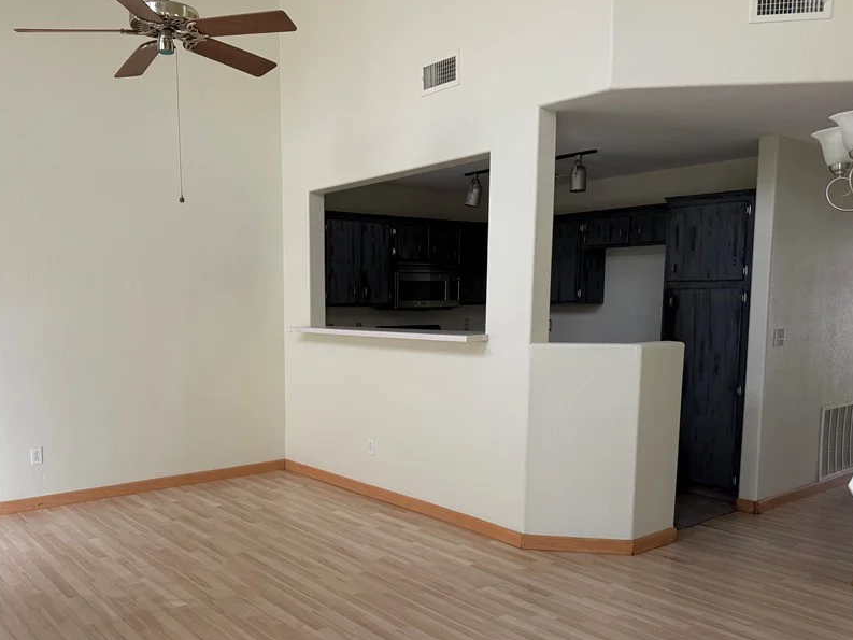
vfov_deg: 45.1
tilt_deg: -5.8
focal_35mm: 31
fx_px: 764
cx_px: 353
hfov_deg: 58.0
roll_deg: +0.9
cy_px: 393
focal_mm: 6.76
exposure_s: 1/108
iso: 200
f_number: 1.78
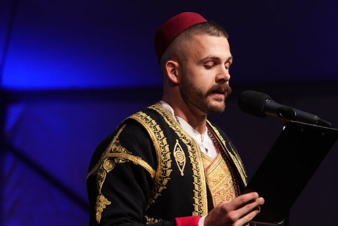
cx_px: 232
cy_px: 144
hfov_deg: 8.9
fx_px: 2160
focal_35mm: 230
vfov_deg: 6.0
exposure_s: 1/400
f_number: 4
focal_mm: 164
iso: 1600
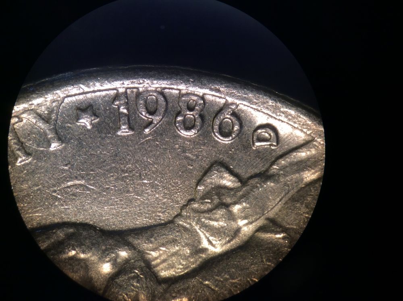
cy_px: 150
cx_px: 202
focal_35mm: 32
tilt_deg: -45.7
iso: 32
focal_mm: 3.3
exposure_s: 1/24
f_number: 2.4
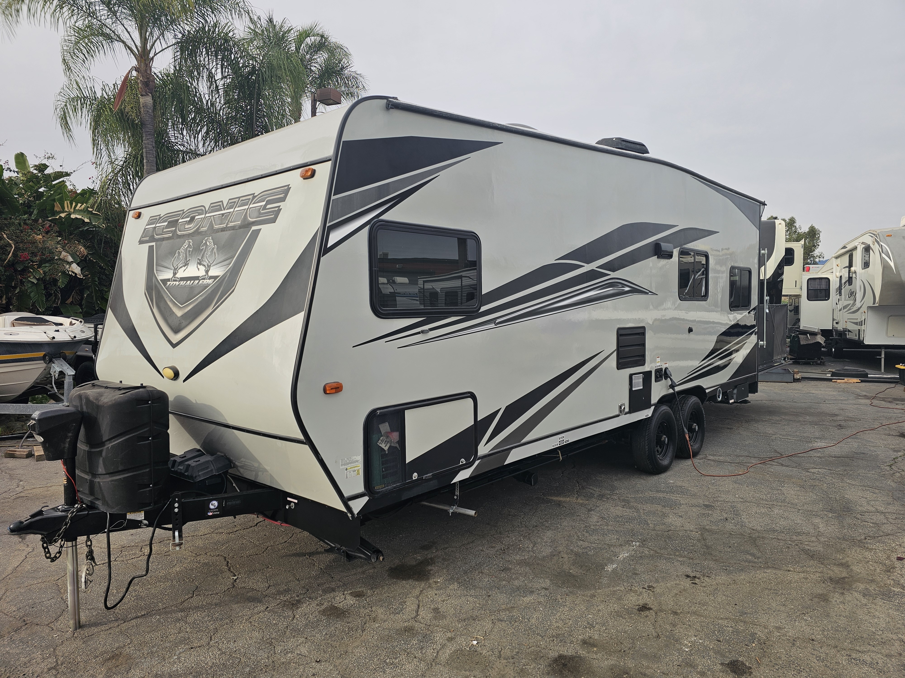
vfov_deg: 58.9
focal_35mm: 23
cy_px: 339
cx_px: 452
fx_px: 601
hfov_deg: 73.9
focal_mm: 6.3
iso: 10
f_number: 1.7
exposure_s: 1/331
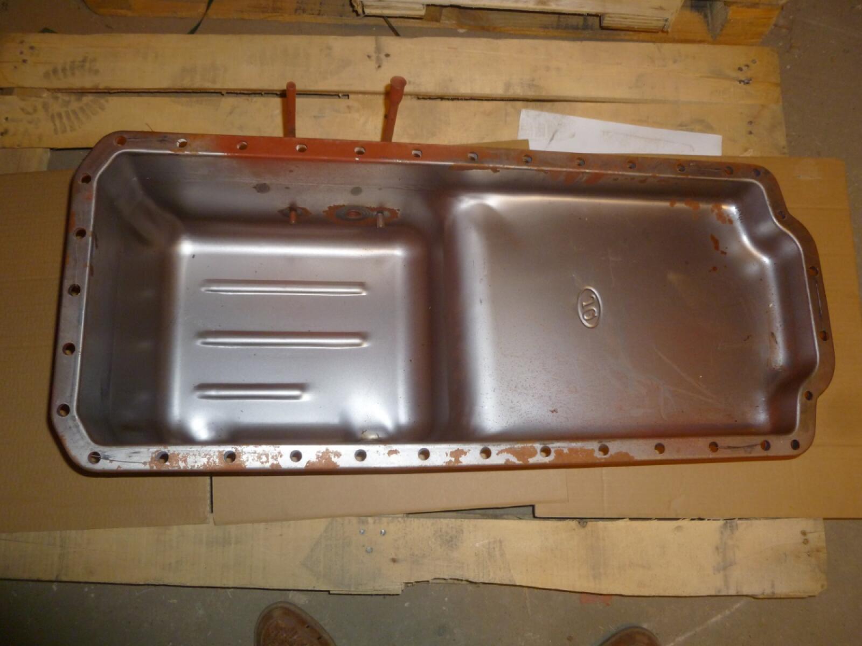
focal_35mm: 28
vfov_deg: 49.7
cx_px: 431
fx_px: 697
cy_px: 323
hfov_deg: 63.4
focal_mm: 5
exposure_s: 1/30
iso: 200
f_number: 3.3
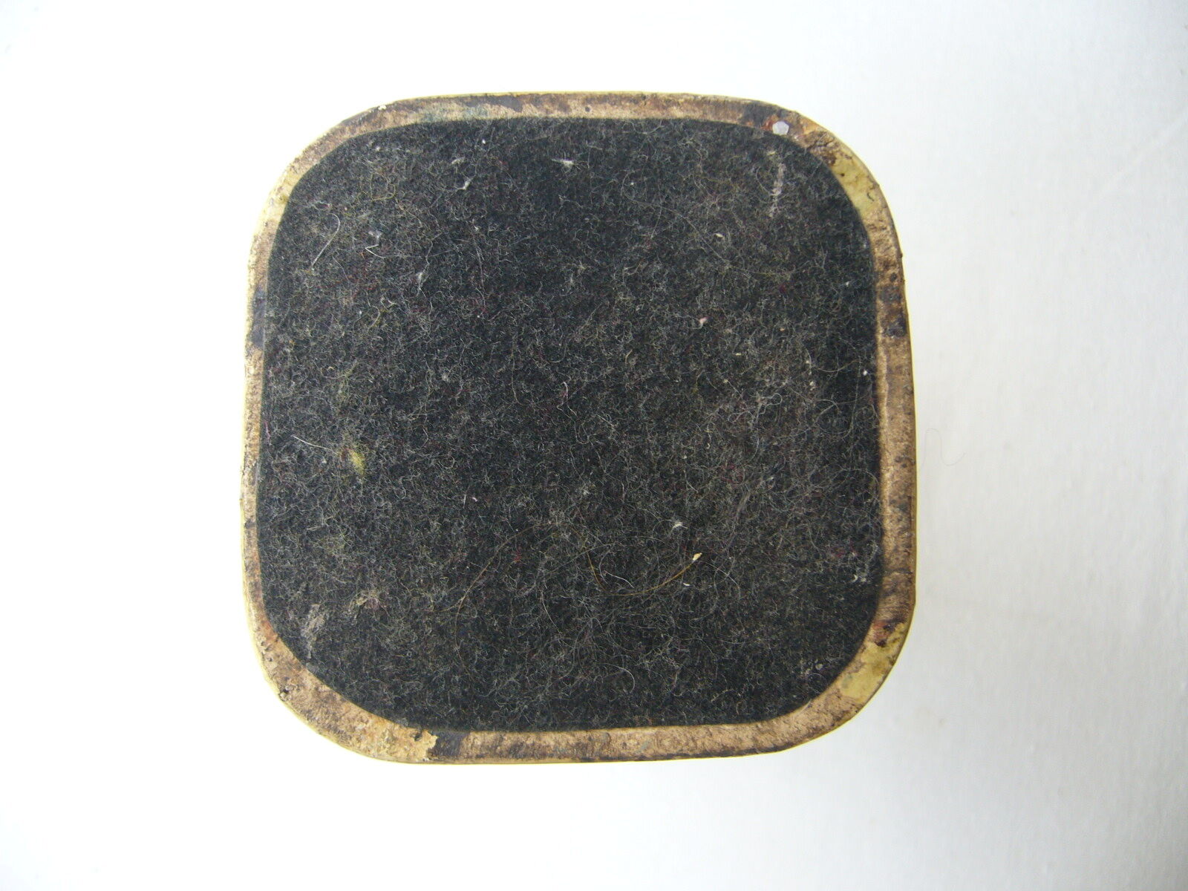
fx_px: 1201
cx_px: 594
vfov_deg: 40.7
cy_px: 446
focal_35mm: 35
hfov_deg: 52.6
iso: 80
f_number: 2.8
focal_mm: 5.8
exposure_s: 1/80
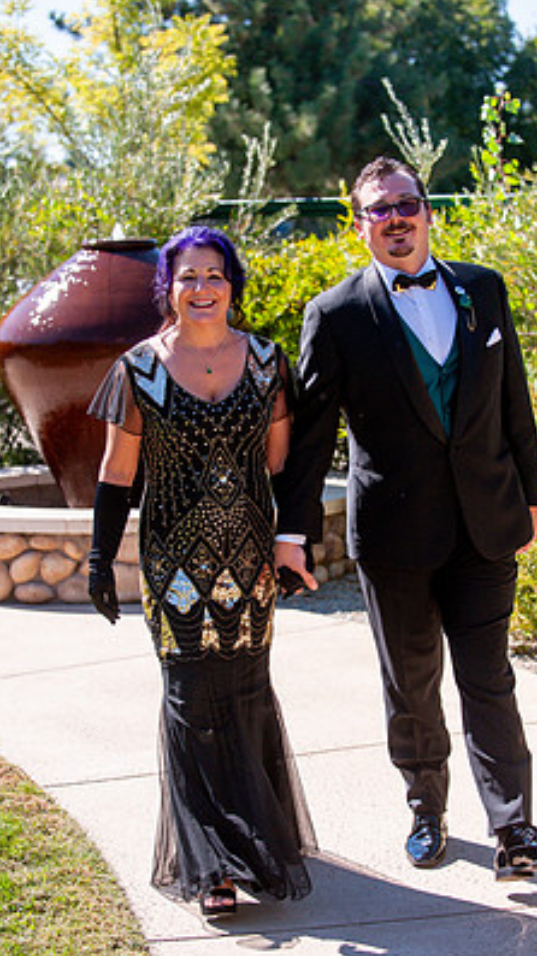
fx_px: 2103
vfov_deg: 25.6
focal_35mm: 83
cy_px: 511
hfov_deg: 14.5
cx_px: 326
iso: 500
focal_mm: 70
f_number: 4
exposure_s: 1/4000
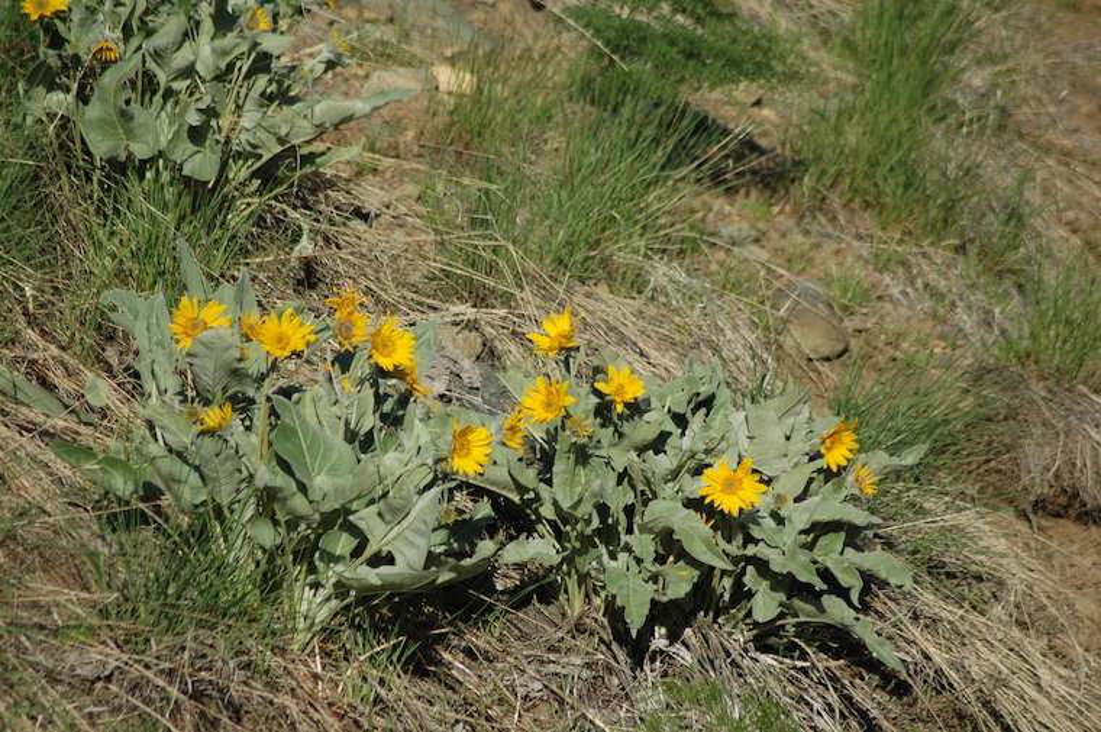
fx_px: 13748
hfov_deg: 4.6
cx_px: 550
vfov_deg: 3.0
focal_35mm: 450
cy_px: 366
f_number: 5.6
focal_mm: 300
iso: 200
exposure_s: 1/800
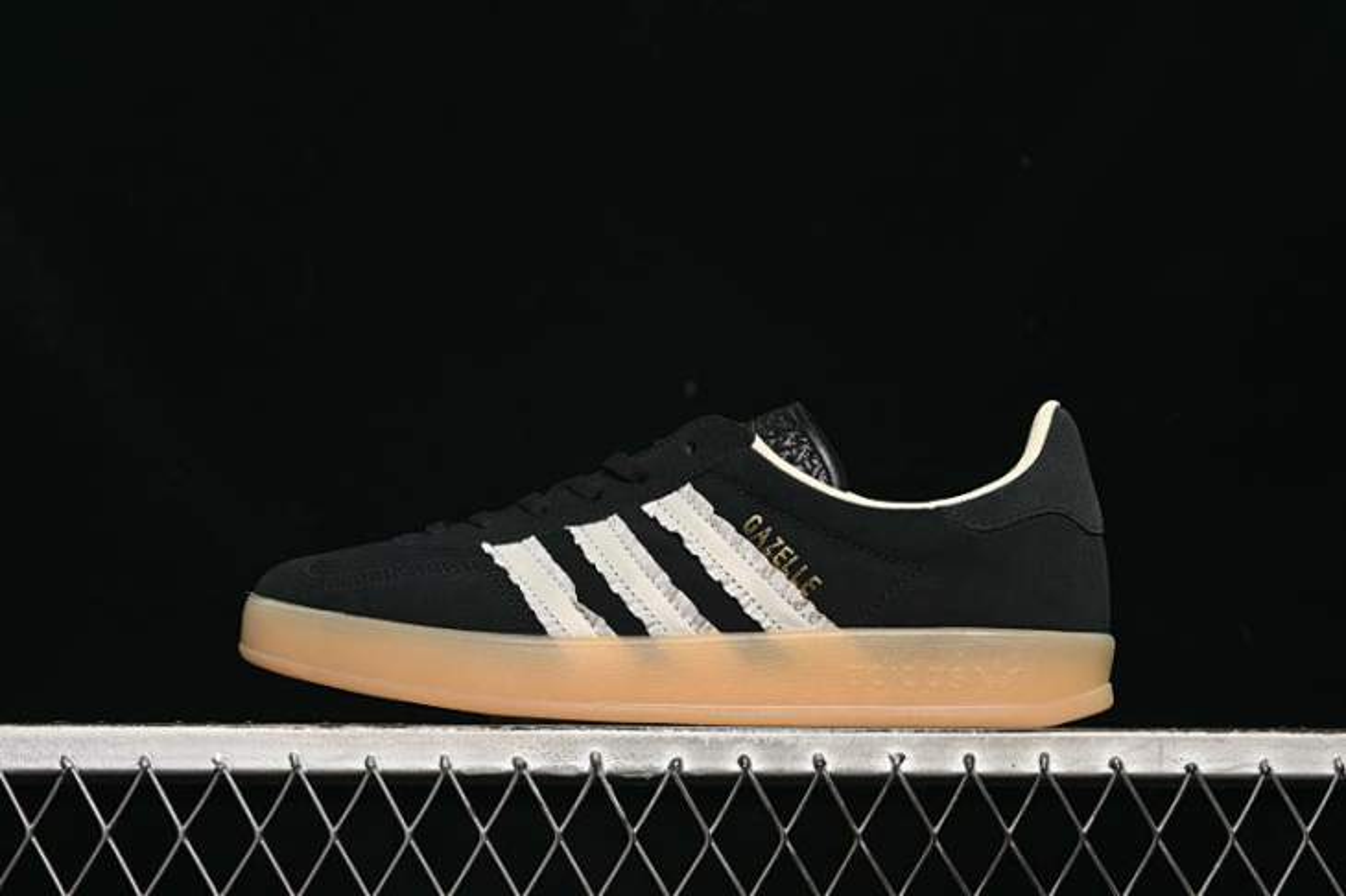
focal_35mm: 75
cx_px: 673
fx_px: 2803
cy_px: 448
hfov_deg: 27.0
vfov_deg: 18.2
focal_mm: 50
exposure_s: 1/40
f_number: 6.3
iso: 160
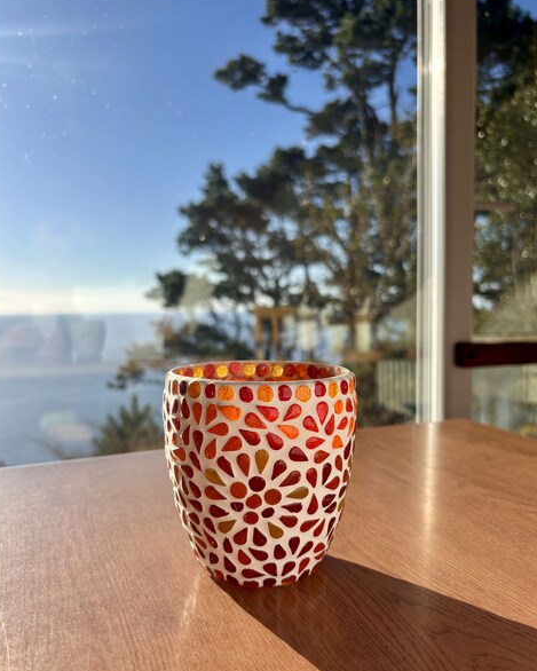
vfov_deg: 62.2
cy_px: 344
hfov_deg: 51.5
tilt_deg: -3.7
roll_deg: -0.1
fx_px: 556
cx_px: 266
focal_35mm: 28
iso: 50
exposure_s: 1/2451
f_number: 1.6
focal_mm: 5.96
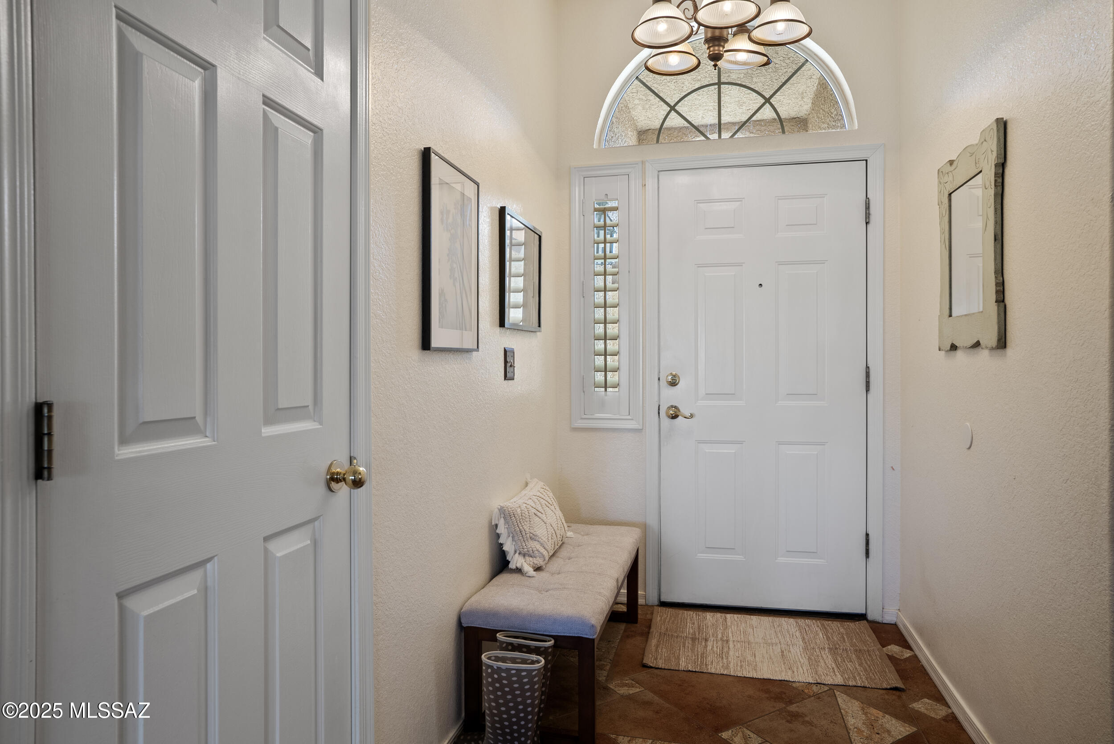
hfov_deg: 78.5
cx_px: 557
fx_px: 681
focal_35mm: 22
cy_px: 372
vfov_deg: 57.3
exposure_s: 1
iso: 200
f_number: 8
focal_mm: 22
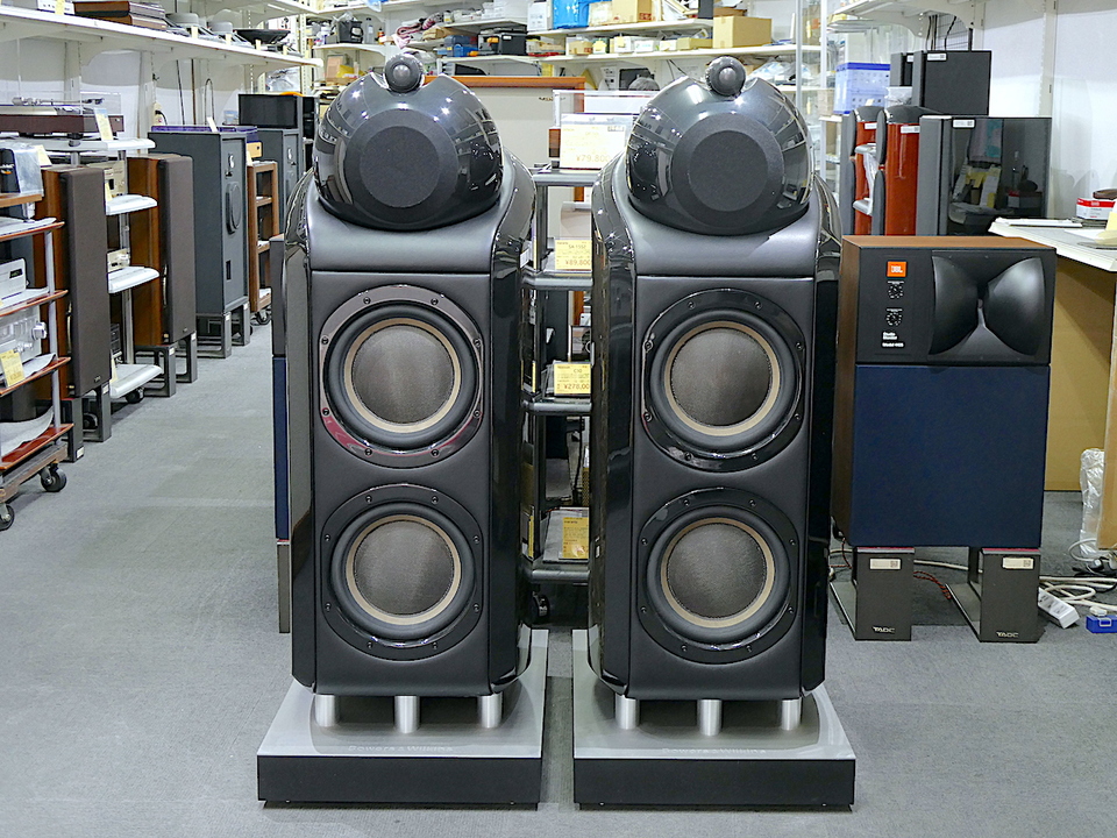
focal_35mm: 50
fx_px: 1613
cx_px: 558
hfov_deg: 38.2
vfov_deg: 29.1
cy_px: 419
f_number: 4.1
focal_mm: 9
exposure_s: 1/5
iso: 200
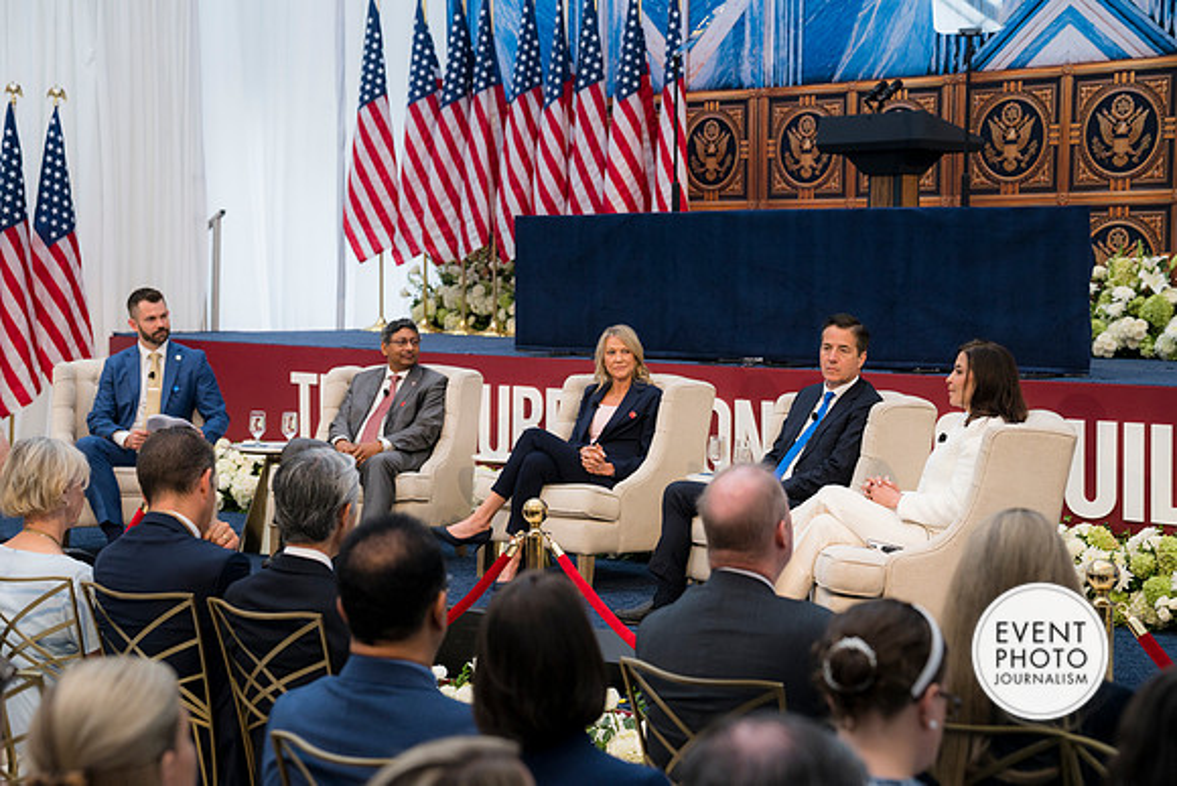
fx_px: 2224
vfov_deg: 20.0
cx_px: 588
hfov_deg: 29.6
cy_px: 393
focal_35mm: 68
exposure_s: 1/160
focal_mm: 68
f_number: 4
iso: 400
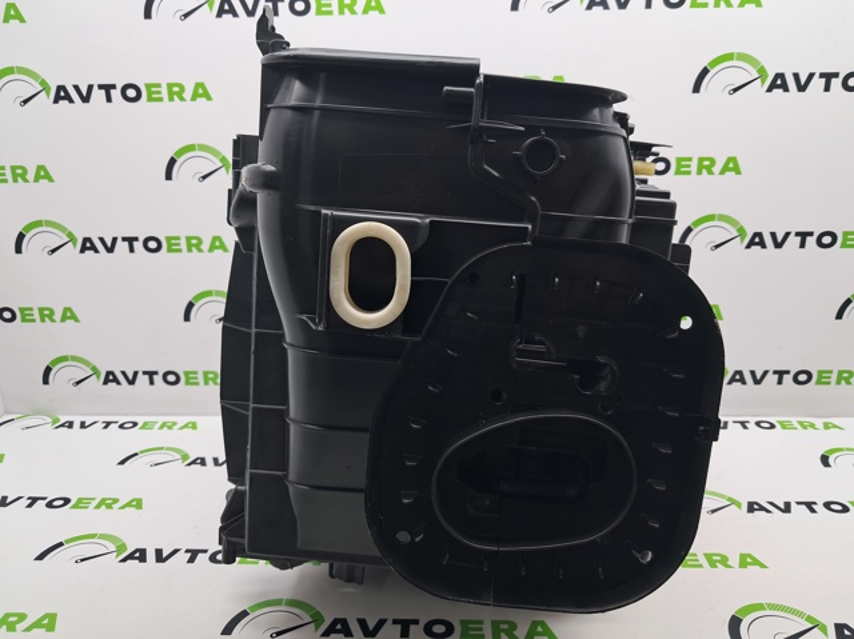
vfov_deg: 51.3
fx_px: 666
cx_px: 427
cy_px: 320
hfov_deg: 65.4
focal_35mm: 27
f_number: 1.8
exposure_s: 1/50
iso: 50
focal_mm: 4
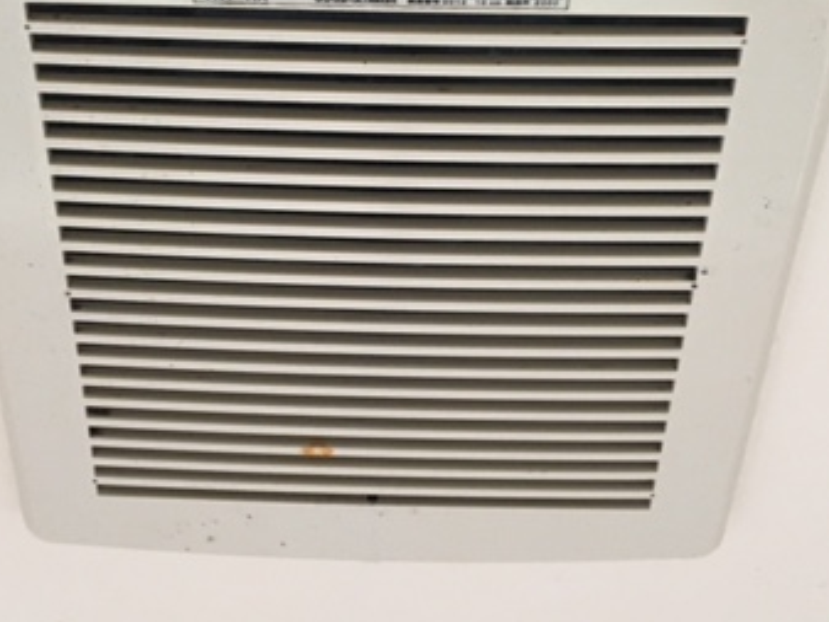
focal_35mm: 55
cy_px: 192
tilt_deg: +54.1
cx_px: 354
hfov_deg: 34.9
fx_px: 1318
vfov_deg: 26.4
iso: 125
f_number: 2.2
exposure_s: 1/30
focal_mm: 4.15
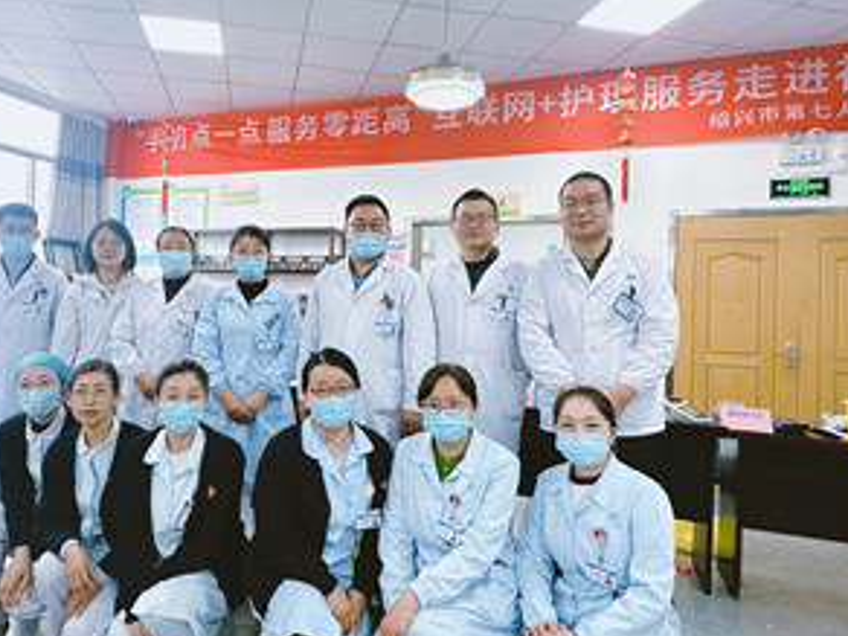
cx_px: 354
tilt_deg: +2.4
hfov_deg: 71.1
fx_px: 588
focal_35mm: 24
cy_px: 286
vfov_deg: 56.7
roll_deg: -1.0
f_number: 2.2
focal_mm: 2.22
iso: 200
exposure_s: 1/99
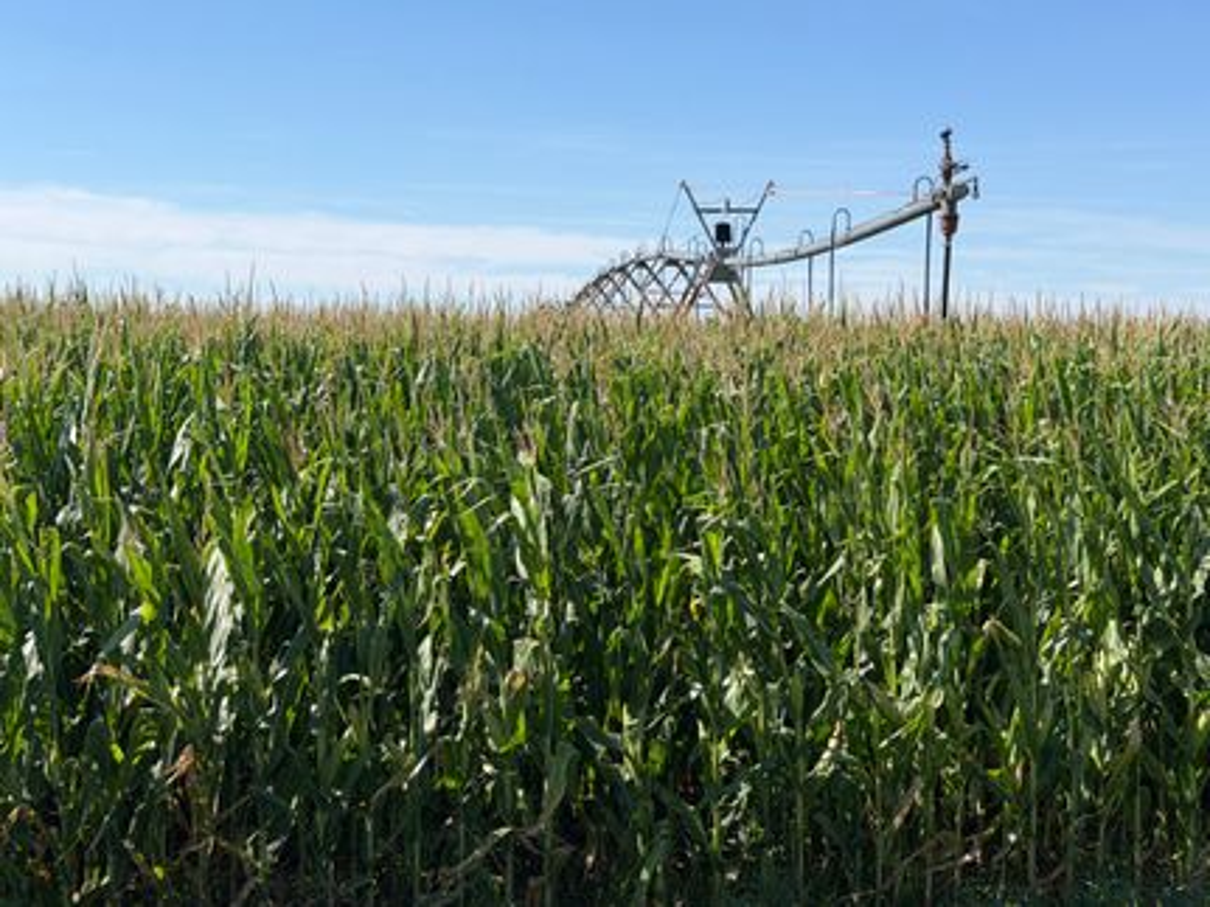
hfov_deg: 39.7
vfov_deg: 30.3
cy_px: 454
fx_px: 1677
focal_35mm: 48
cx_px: 605
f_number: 1.78
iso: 64
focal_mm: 6.76
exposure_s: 1/4098
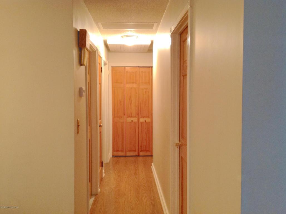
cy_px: 107
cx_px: 143
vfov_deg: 40.6
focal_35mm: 35
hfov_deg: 52.7
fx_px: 289
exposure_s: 1/15
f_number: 2.4
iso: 160
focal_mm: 4.28
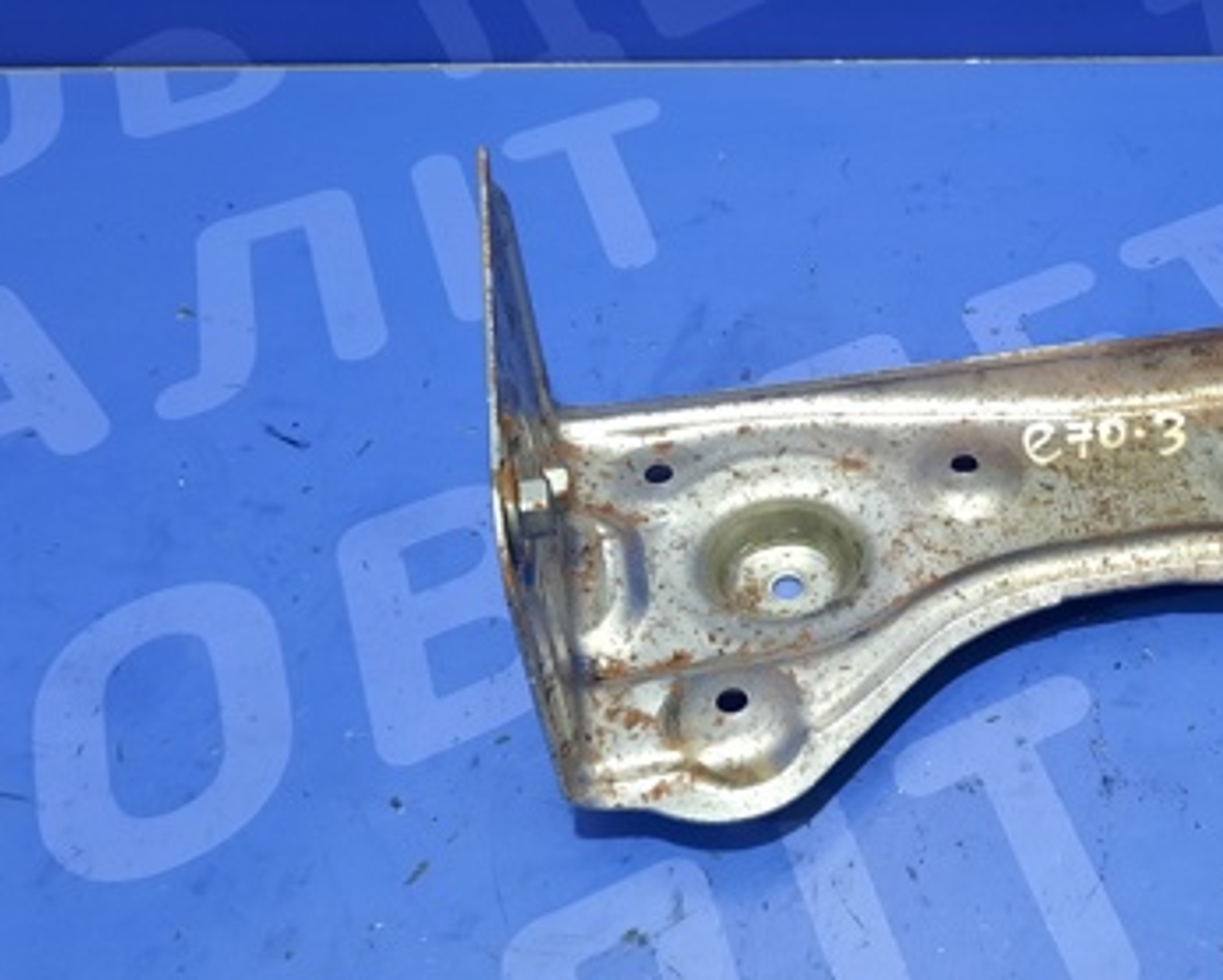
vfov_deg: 33.5
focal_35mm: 45
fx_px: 1630
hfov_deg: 39.6
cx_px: 962
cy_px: 472
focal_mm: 4.6
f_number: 2
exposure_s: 1/30
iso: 320
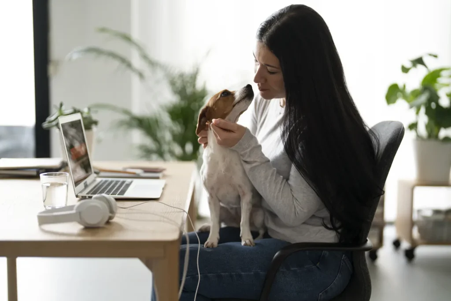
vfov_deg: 27.0
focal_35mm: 50
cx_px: 226
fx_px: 626
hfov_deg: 39.6
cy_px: 150
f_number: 1.2
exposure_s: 1/500
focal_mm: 50
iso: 640
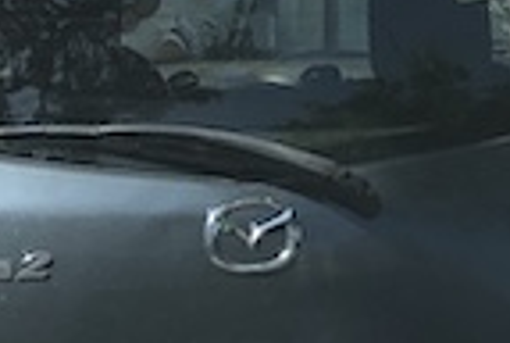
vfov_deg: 6.7
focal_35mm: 203
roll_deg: +0.6
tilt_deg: +0.2
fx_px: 2882
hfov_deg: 10.0
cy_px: -86
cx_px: 581
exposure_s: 1/1350
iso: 20
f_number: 1.8
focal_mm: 3.99
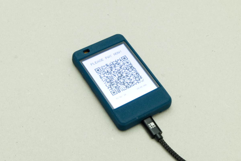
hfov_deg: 26.6
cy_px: 80
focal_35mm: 76
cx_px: 120
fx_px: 509
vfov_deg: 18.0
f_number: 20
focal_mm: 50.5
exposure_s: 1
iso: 400
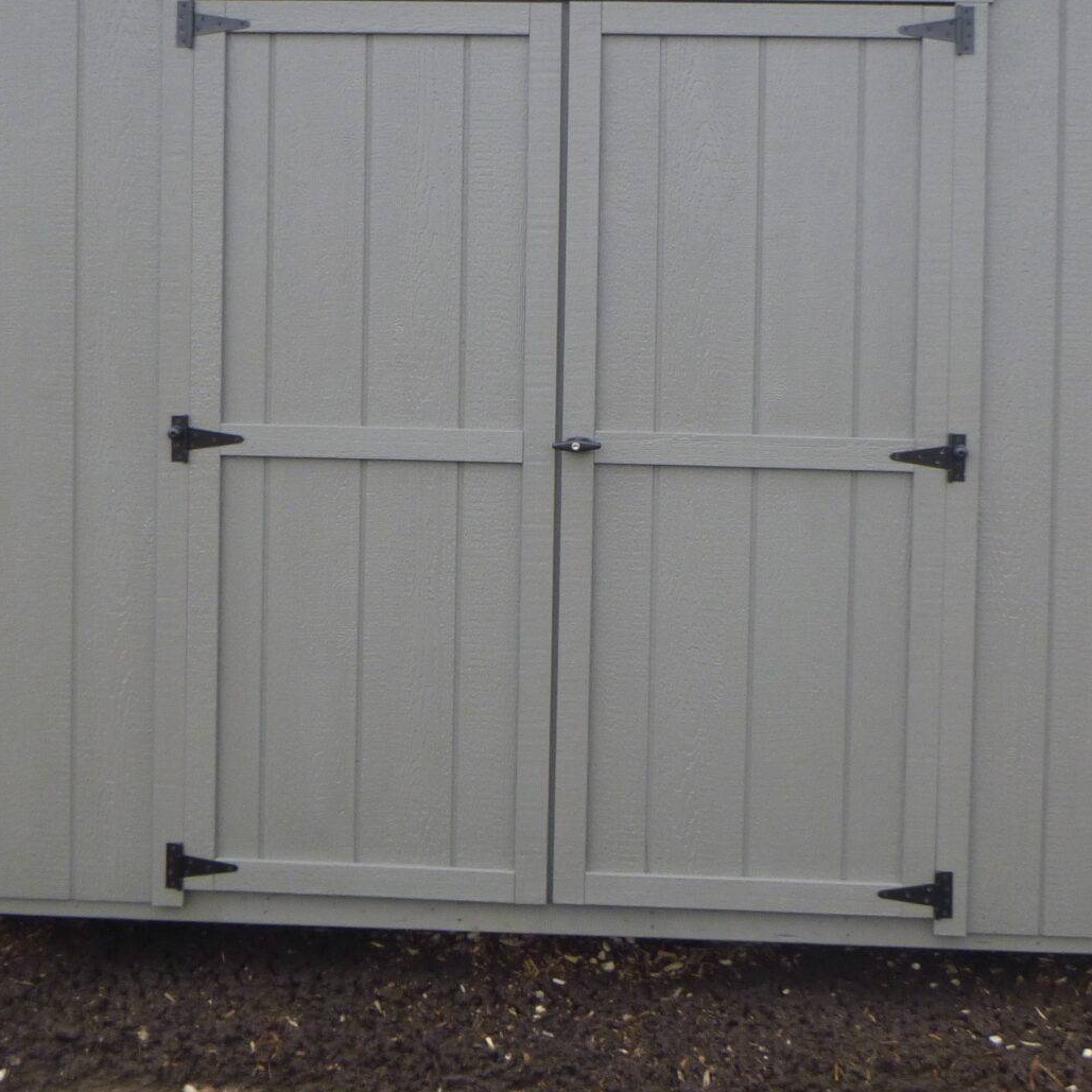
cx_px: 617
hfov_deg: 31.1
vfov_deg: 30.6
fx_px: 1963
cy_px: 292
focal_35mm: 55
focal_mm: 4.5
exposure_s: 1/80
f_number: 3.9
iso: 100
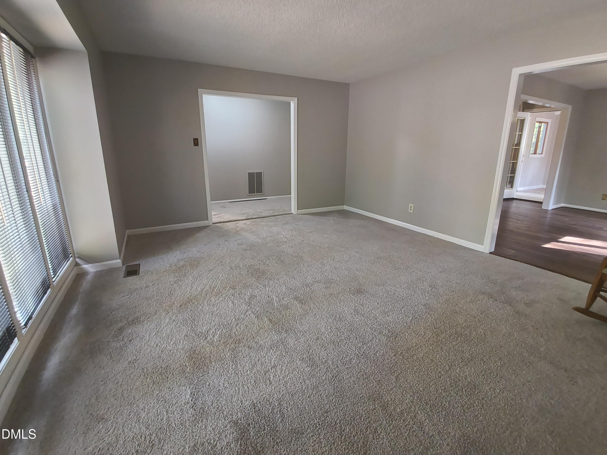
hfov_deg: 94.5
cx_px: 304
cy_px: 228
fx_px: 281
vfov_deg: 78.1
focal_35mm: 16
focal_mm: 1.46
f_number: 2.2
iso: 250
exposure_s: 1/50
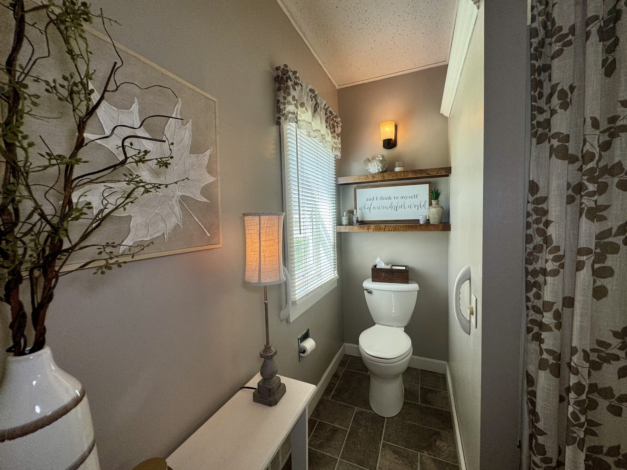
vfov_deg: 85.7
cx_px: 314
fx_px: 254
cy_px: 235
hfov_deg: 102.1
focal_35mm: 14
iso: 100
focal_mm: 2.22
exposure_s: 1/120
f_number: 2.2
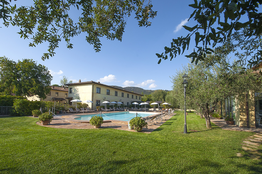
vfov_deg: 81.1
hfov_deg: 104.3
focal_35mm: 14
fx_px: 102
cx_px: 131
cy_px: 87
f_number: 19
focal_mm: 14
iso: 400
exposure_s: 1/180
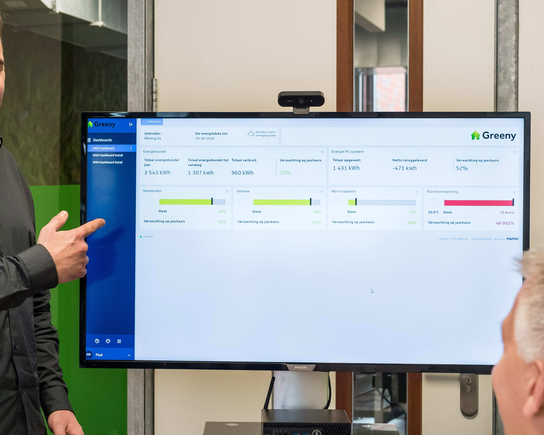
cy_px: 329
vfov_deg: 16.4
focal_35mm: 93
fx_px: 1497
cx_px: 158
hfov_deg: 20.5
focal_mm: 45
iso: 1000
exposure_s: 1/80
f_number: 5
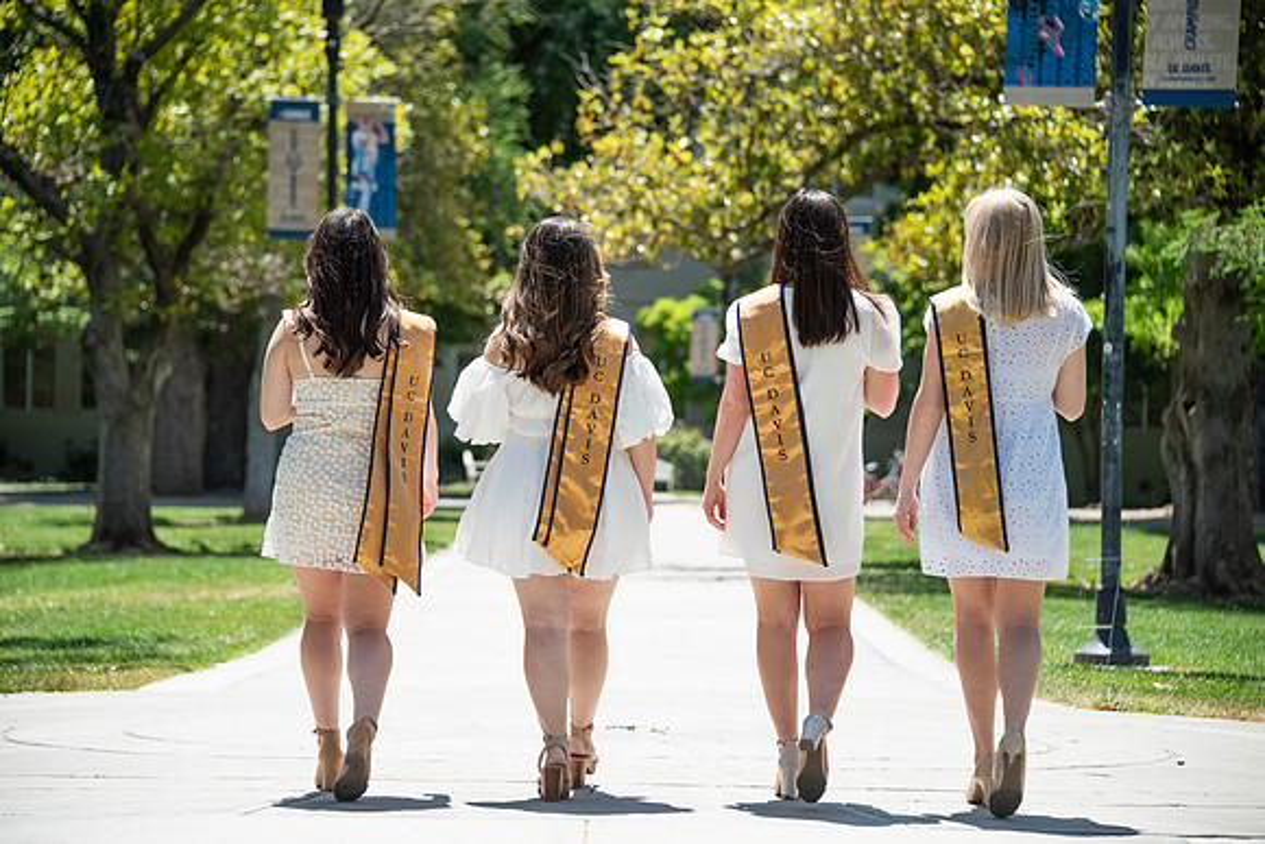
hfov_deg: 14.2
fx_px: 5096
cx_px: 632
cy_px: 422
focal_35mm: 145
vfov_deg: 9.5
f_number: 5.6
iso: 500
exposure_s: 1/2000
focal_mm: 145
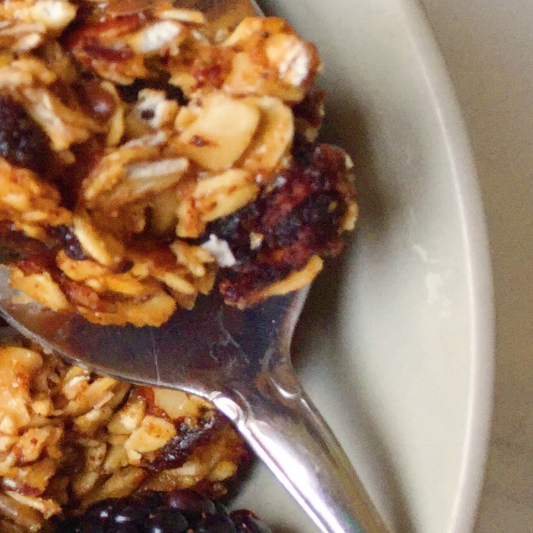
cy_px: 345
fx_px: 1498
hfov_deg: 17.3
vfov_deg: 20.1
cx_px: -355
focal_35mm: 86
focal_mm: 4.15
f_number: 2.2
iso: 32
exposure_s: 1/120
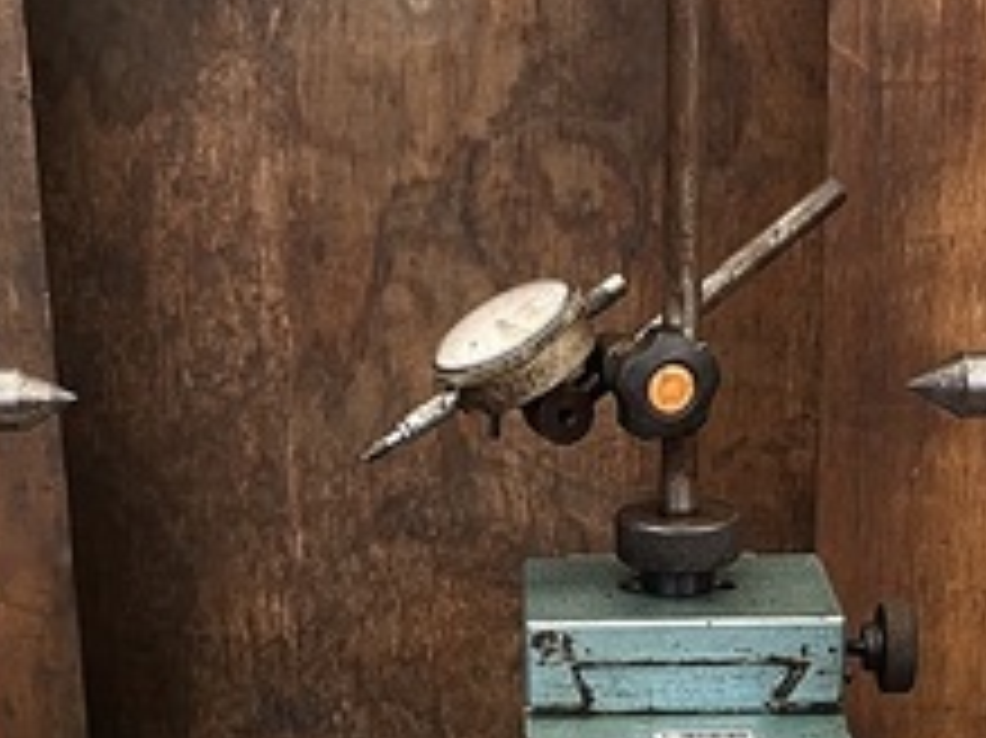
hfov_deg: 25.7
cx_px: 518
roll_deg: +1.4
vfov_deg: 19.0
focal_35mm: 76
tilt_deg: -22.2
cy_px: 684
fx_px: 2164
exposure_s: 1/60
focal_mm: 5.1
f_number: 1.6
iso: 160
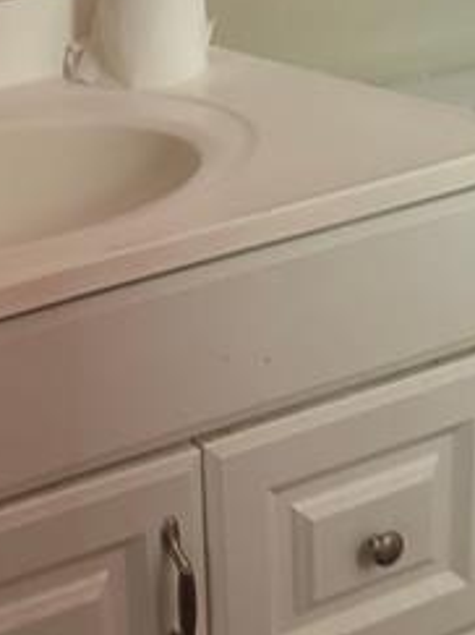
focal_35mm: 76
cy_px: 261
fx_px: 1392
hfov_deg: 18.4
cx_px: -84
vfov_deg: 25.6
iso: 1000
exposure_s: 1/40
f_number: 1.78
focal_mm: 6.76
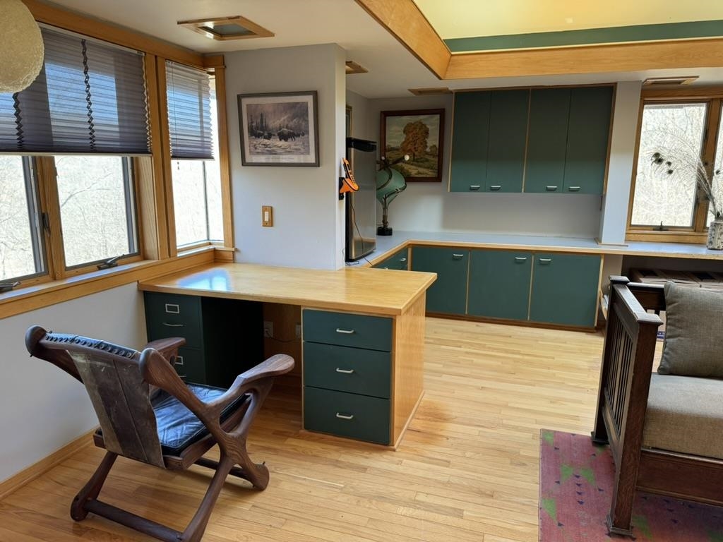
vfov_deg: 56.8
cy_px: 271
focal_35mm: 24
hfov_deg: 71.6
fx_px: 501
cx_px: 362
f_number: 1.78
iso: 200
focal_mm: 6.86
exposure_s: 1/120
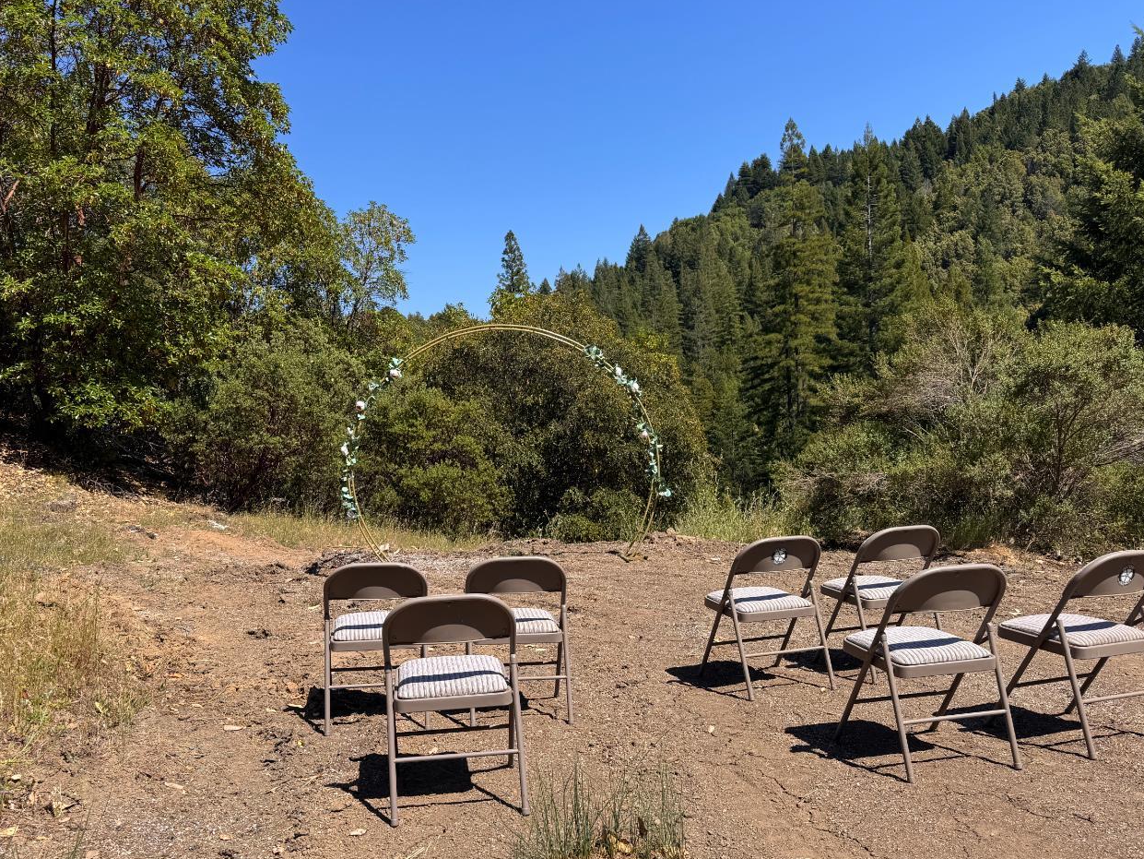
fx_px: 958
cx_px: 498
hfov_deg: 61.4
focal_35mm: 29
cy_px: 469
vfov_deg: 48.2
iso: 80
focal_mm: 6.76
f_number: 1.78
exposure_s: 1/3802
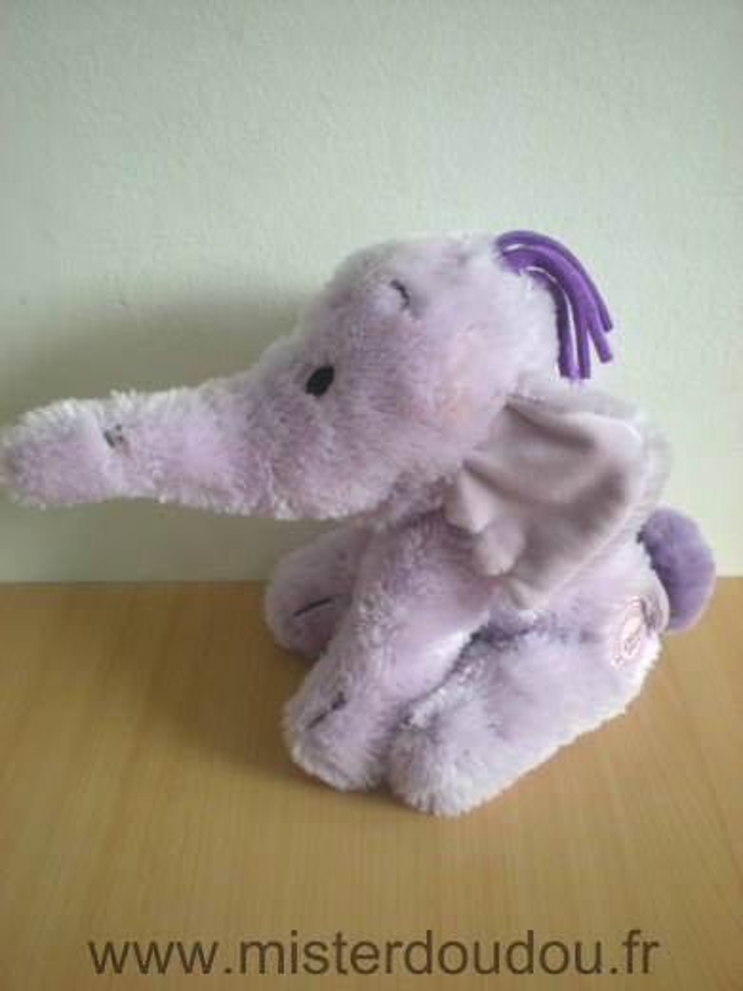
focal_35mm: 38
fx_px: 1088
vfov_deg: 49.0
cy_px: 496
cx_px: 372
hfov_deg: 37.7
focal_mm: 6.3
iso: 122
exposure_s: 1/64.5
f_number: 3.1
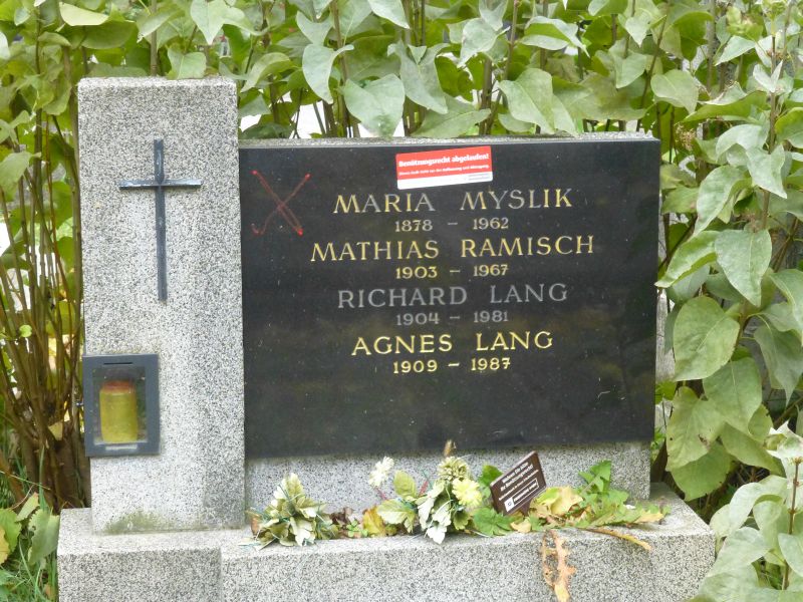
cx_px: 402
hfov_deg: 23.0
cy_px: 301
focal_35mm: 85
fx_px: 1972
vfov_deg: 17.4
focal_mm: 15.1
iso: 800
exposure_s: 1/160
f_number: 5.2
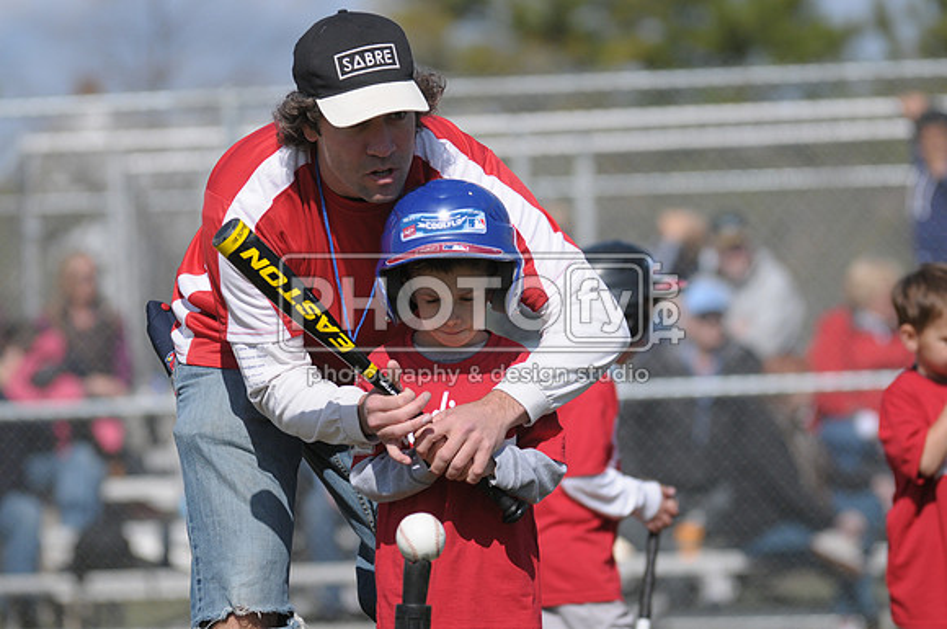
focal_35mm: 300
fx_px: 7881
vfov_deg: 4.6
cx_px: 474
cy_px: 314
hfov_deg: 6.9
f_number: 4
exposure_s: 1/4000
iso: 400
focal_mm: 200
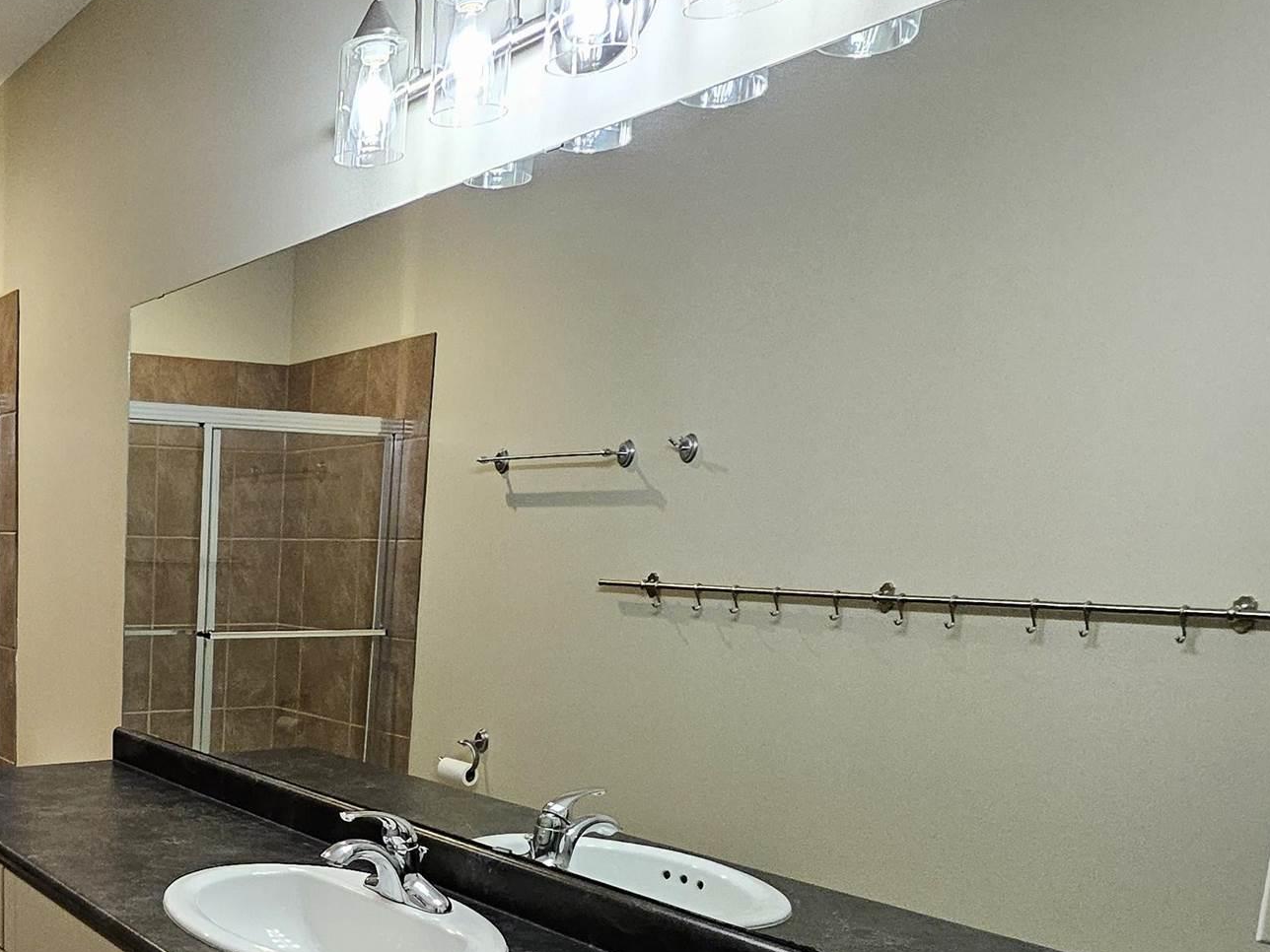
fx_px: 1137
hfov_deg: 50.6
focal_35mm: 31
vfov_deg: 44.0
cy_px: 713
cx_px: 91
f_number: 2.2
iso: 250
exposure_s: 1/60
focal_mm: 1.74
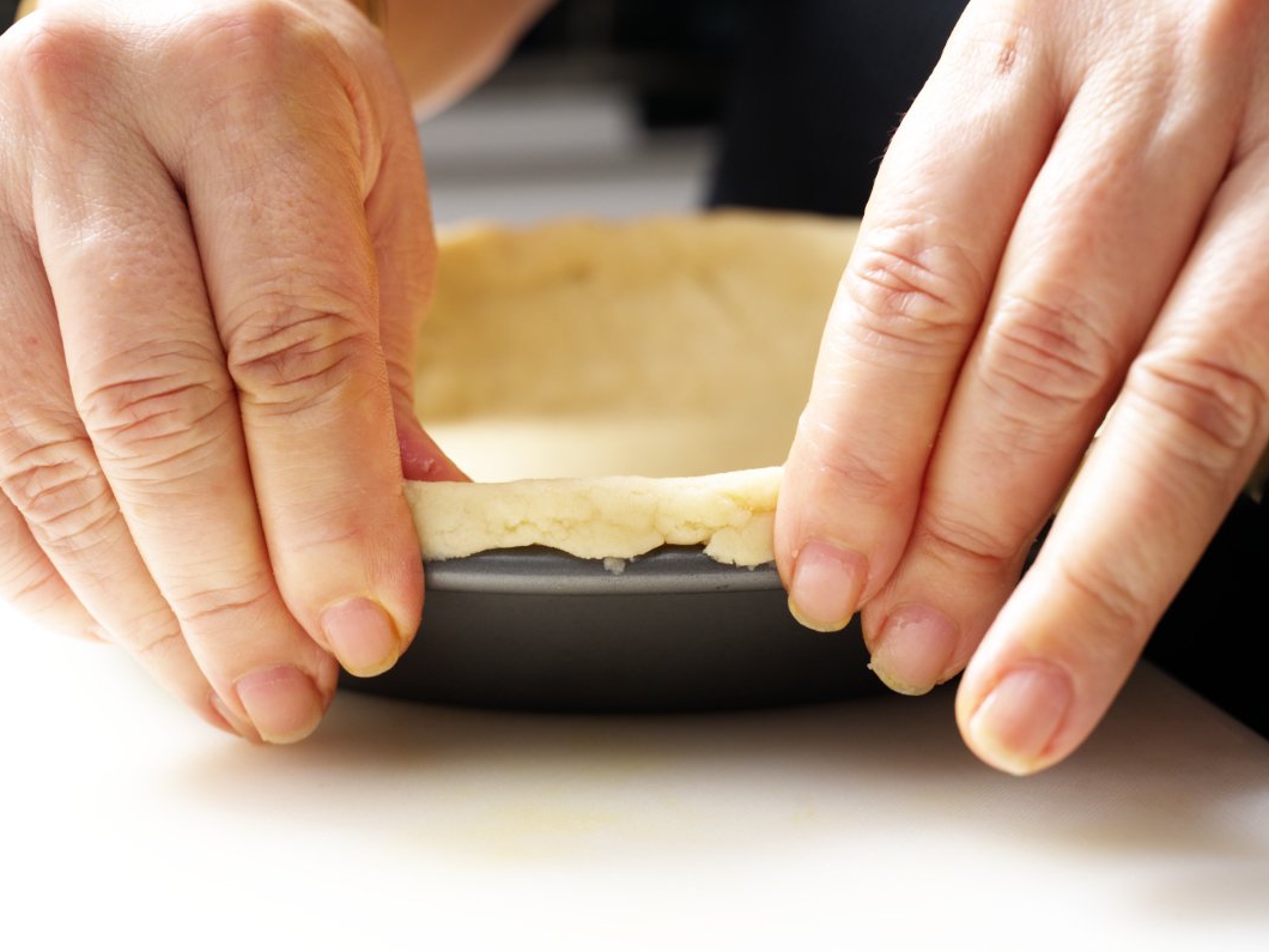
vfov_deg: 23.7
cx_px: 600
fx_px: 2273
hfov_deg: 31.2
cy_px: 476
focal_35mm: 62
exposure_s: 1/320
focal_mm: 57
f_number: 8
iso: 250
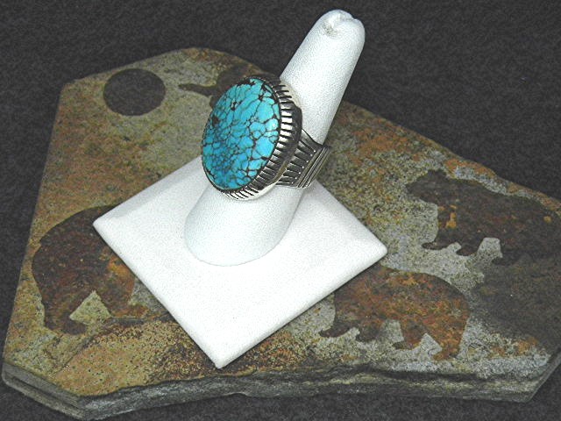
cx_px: 280
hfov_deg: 25.3
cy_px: 210
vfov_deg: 19.1
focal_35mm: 77
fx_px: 1248
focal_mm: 13.9
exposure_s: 1/30
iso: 800
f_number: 8.6
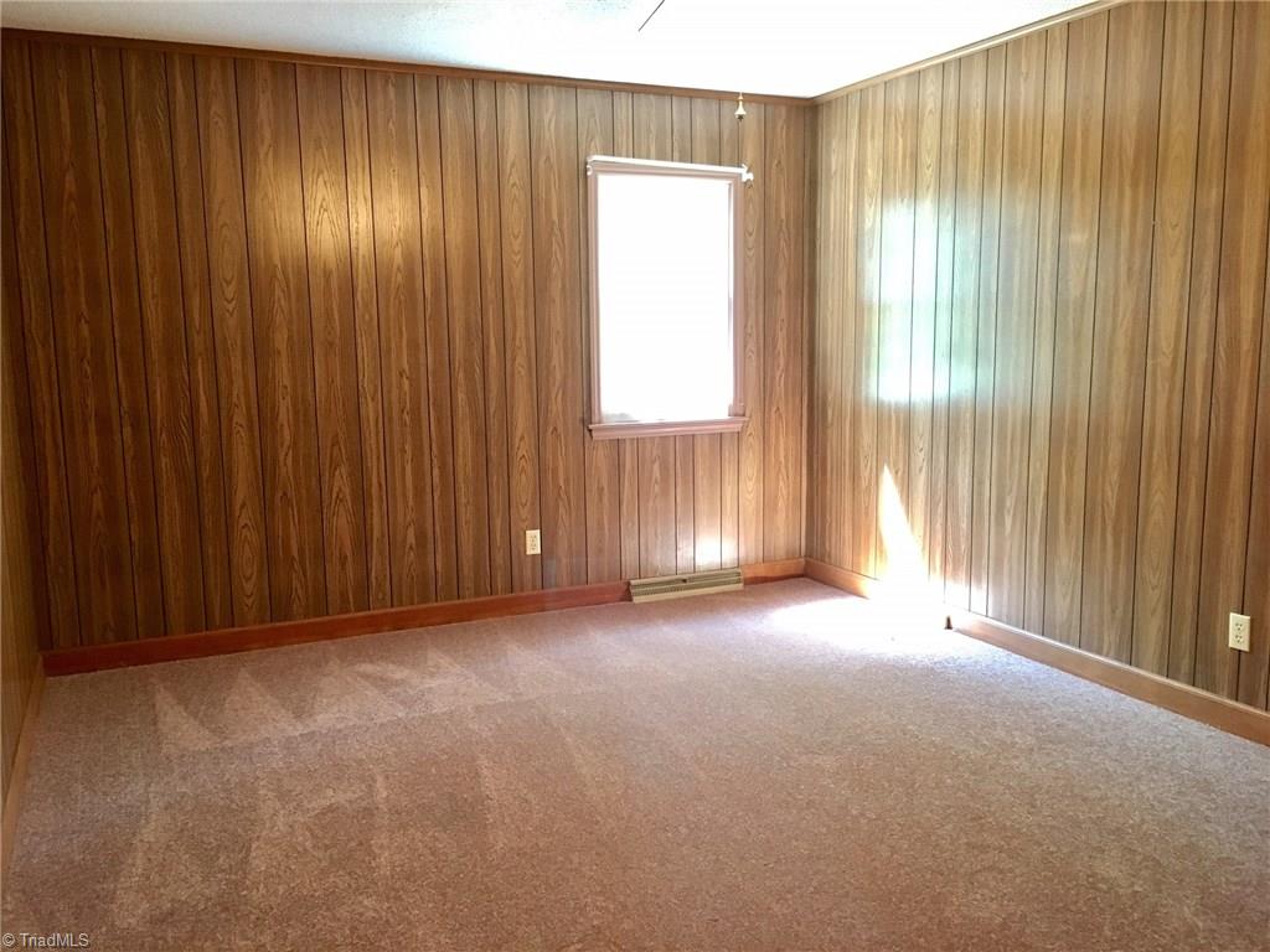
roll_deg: +0.9
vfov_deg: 48.2
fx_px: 1064
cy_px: 476
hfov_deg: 61.7
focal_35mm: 29
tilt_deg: -10.3
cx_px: 635
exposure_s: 1/15
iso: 200
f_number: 2.2
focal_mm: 4.15
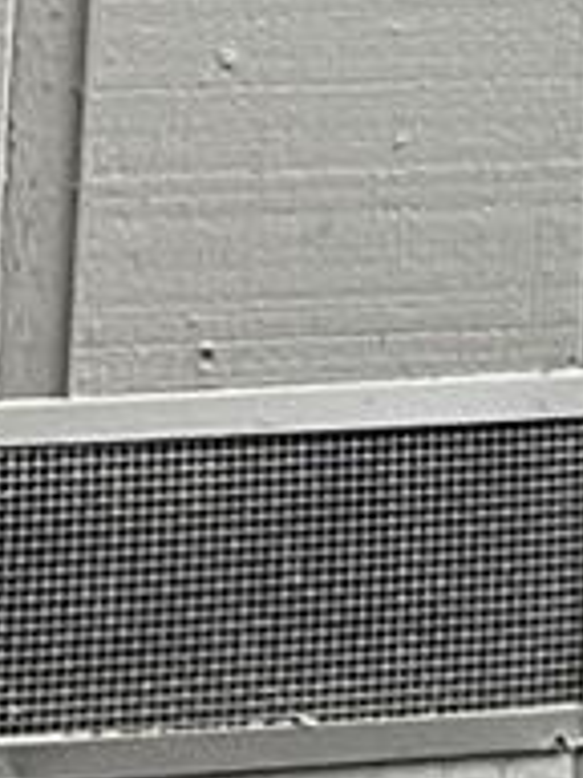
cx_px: 1148
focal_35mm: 203
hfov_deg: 7.1
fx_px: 4559
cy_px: -1487
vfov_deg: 8.3
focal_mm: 5.7
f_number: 1.5
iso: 125
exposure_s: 1/75
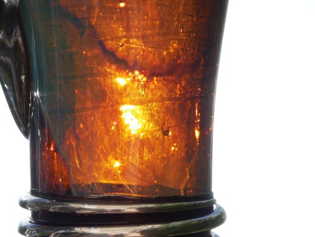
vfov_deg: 10.3
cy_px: 257
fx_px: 1302
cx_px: 160
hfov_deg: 13.8
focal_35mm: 143
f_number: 7.1
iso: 200
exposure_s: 1/500
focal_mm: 30
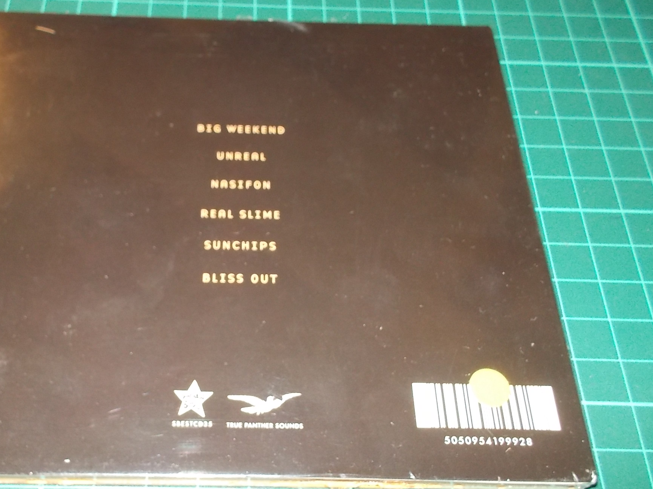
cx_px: 253
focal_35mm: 38
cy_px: 269
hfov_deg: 48.6
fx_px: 717
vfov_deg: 37.7
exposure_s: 1/30
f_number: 3.3
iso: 200
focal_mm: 4.1
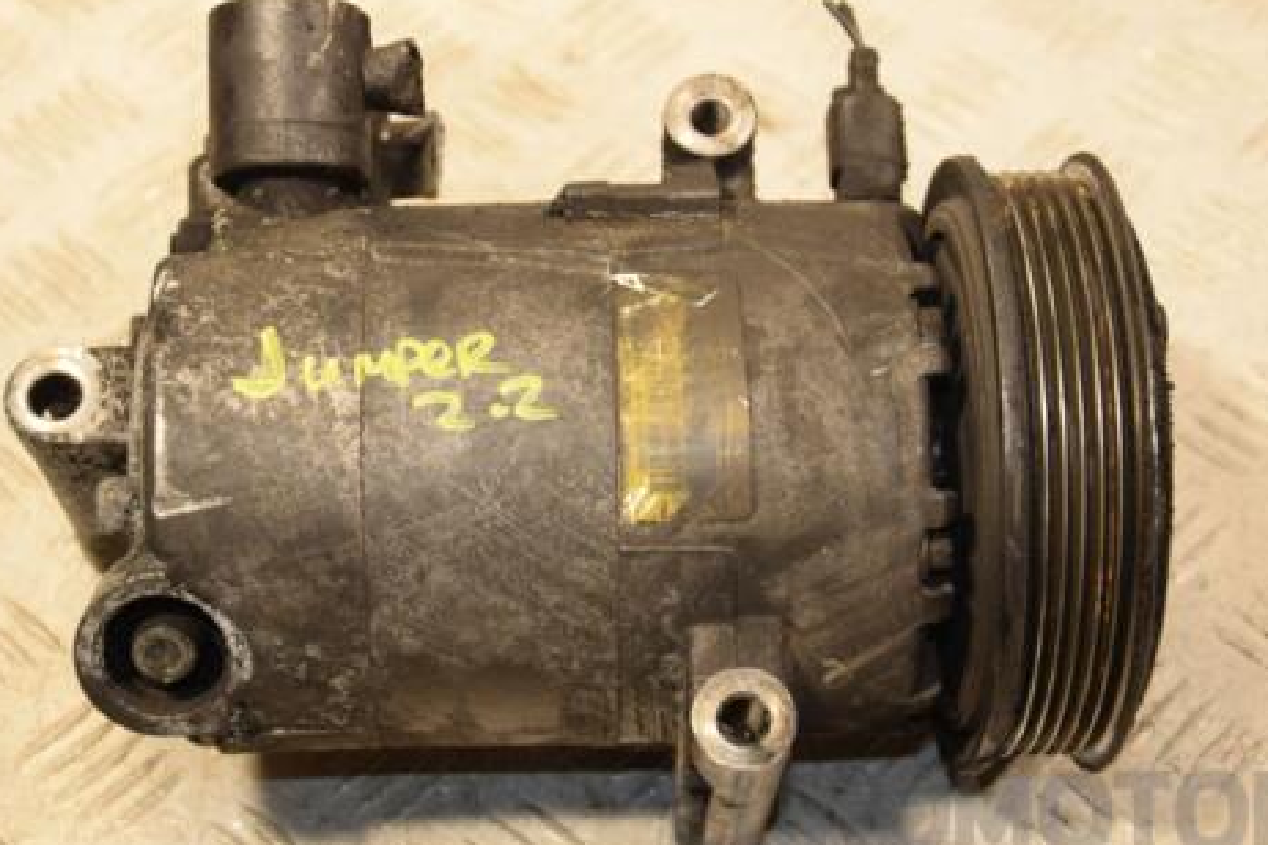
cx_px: 618
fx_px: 2606
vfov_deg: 18.4
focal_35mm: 74
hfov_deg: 27.3
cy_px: 447
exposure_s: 1/125
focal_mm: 38
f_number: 5
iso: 800
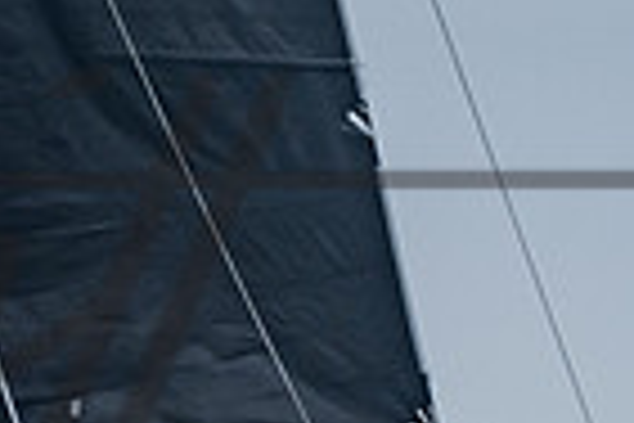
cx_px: 29
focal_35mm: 1195
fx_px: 21044
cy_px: 127
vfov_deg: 1.2
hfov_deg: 1.7
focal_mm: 200
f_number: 6.3
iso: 320
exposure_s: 1/2000
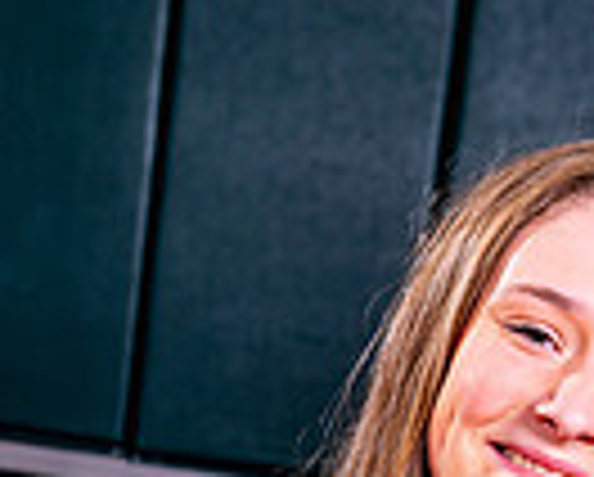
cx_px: 425
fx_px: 2870
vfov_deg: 8.9
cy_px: 1008
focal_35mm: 163
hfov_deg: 11.8
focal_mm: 51
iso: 200
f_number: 8
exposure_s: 1/100
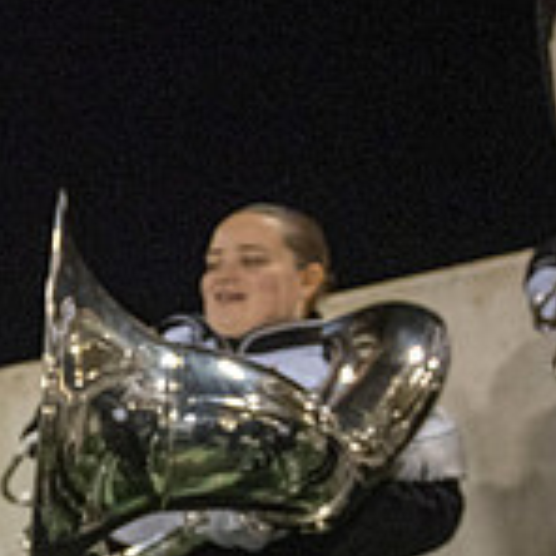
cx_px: -451
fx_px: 1454
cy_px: 471
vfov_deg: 21.3
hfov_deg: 17.5
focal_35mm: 80
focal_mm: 24
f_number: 4
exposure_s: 1/500
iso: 3200
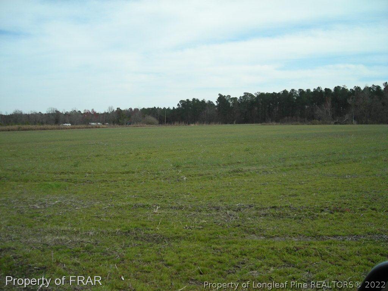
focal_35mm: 38
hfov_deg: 49.0
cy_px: 146
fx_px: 426
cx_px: 194
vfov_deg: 37.7
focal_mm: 6.3
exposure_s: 1/176
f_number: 6.4
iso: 50
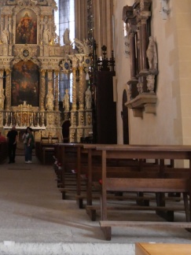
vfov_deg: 29.7
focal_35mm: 63
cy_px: 35
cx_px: 26
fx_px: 463
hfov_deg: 22.8
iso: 3200
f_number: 3.7
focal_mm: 17
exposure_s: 1/40
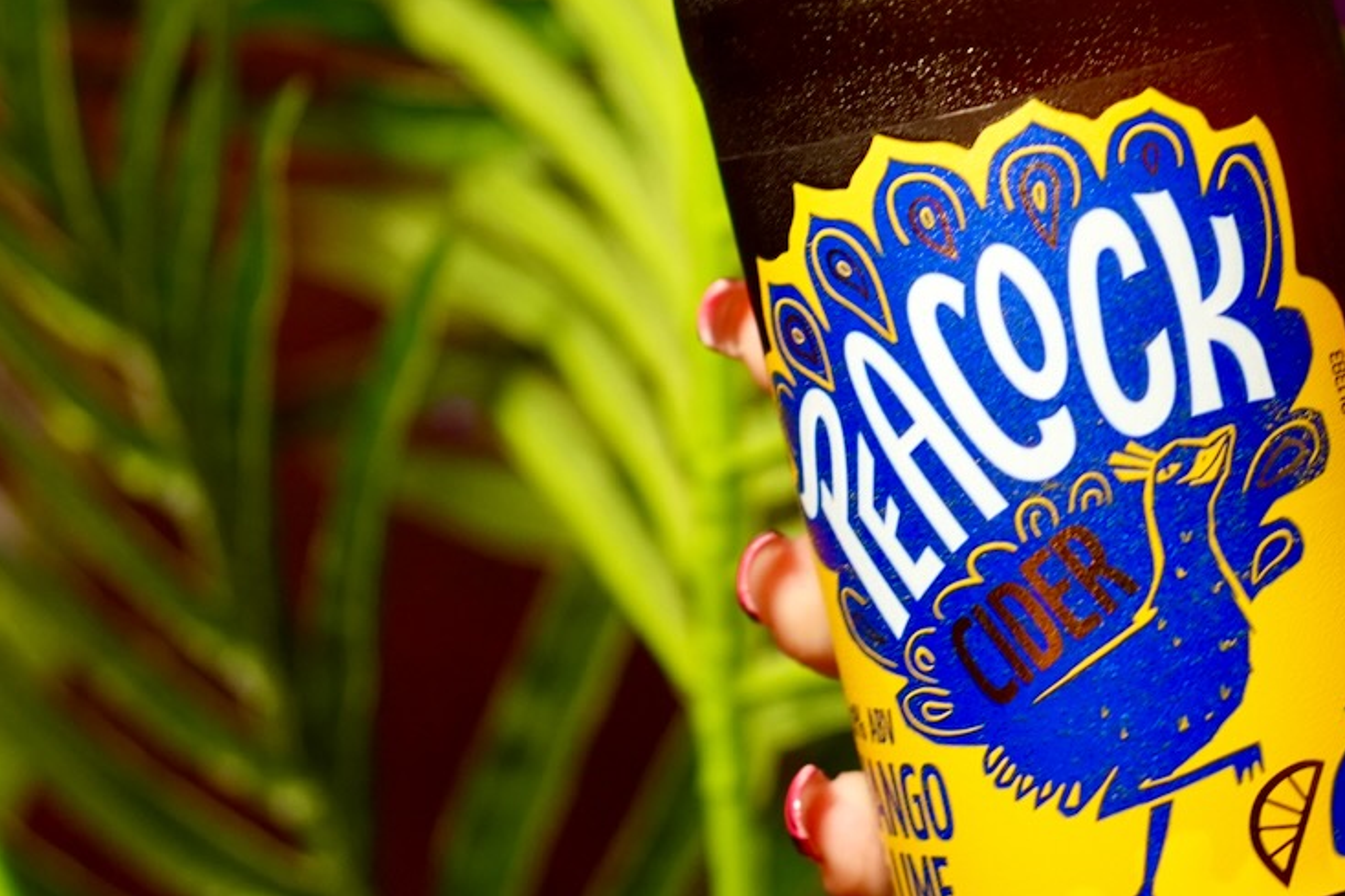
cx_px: 1070
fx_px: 5080
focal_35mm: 136
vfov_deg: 10.0
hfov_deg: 15.0
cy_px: 77
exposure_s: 1/60
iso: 1600
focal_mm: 52
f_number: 3.5
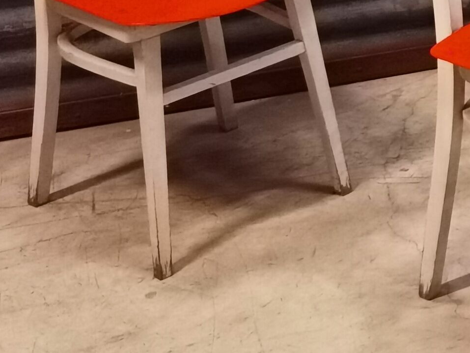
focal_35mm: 137
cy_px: -12
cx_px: 931
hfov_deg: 12.7
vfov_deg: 10.7
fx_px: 1860
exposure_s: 1/33.3
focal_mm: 6.71
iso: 640
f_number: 1.9
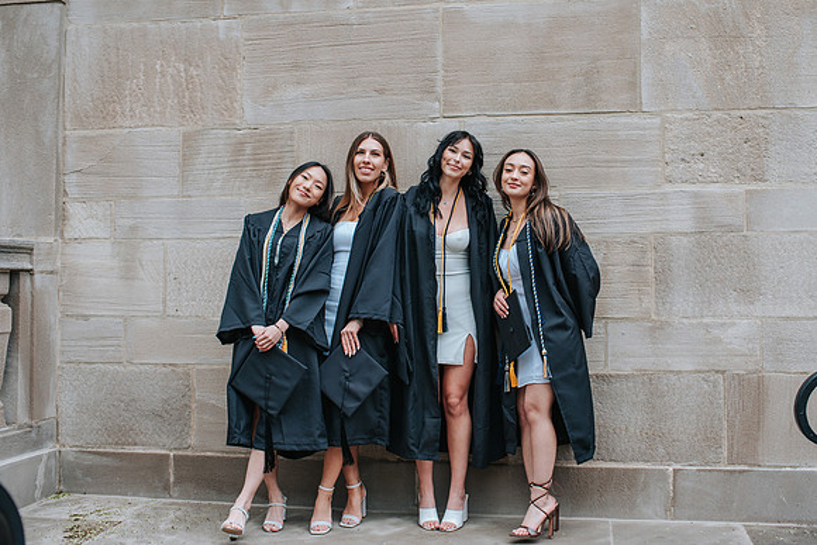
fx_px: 887
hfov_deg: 49.4
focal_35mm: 39
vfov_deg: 34.1
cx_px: 453
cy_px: 243
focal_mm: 35
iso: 200
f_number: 3.5
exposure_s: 1/320
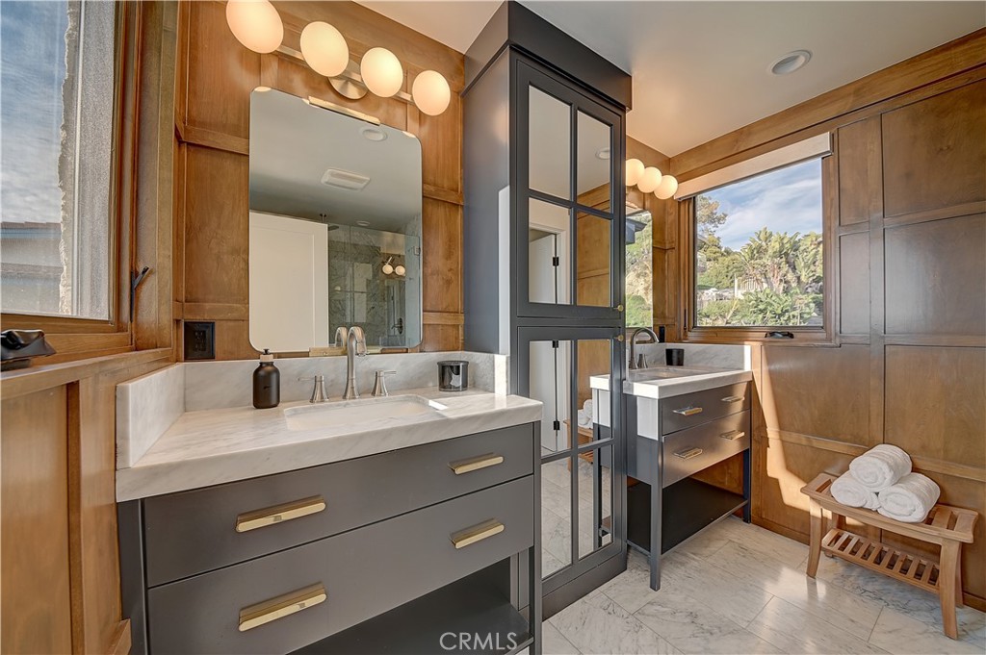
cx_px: 493
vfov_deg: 89.9
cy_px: 328
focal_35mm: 12
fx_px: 328
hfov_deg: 112.7
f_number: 8
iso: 250
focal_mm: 12
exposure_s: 1/40
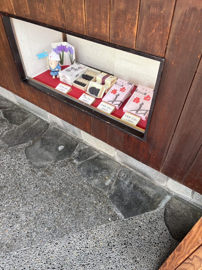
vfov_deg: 67.3
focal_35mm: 26
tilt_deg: -48.3
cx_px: 101
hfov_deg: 53.1
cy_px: 135
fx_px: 202
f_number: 1.6
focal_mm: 5.1
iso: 50
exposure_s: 1/121
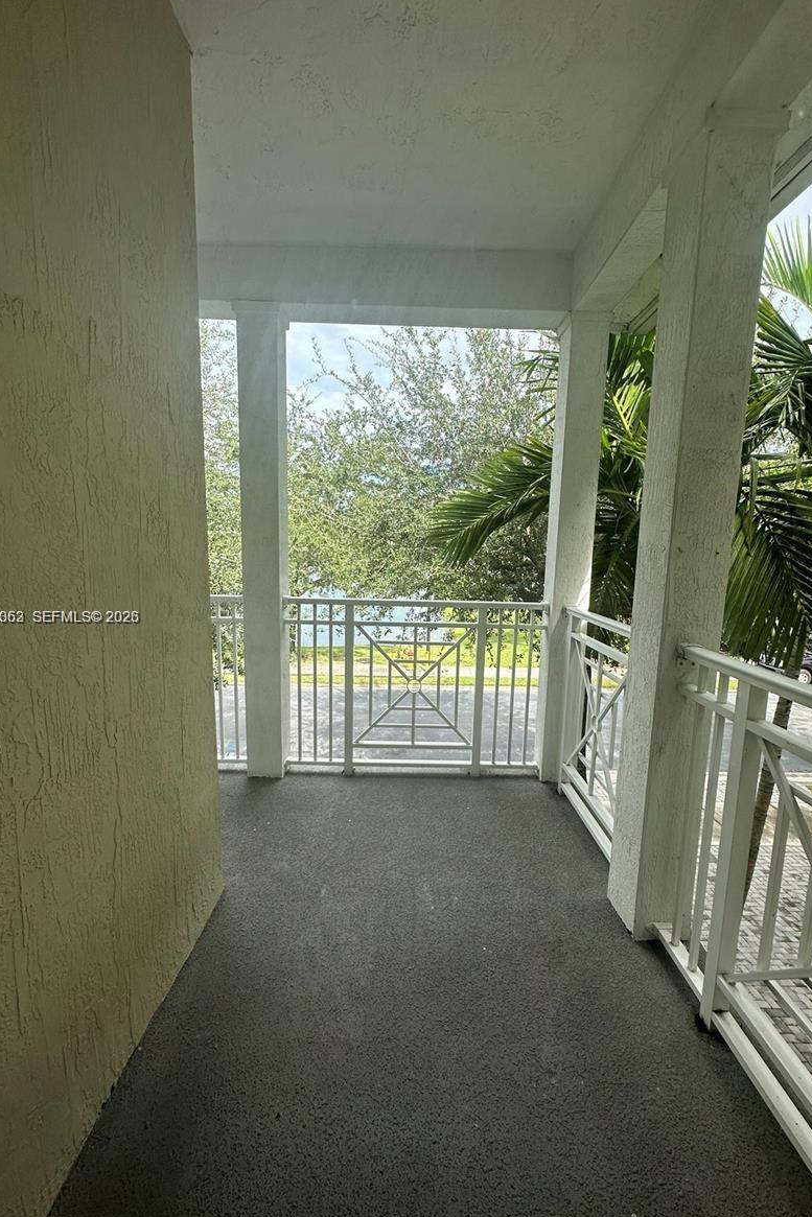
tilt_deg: -10.4
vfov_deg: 100.4
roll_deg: -1.1
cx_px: 416
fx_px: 507
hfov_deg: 77.3
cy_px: 618
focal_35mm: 15
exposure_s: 1/461
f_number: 2.2
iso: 40
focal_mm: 2.22
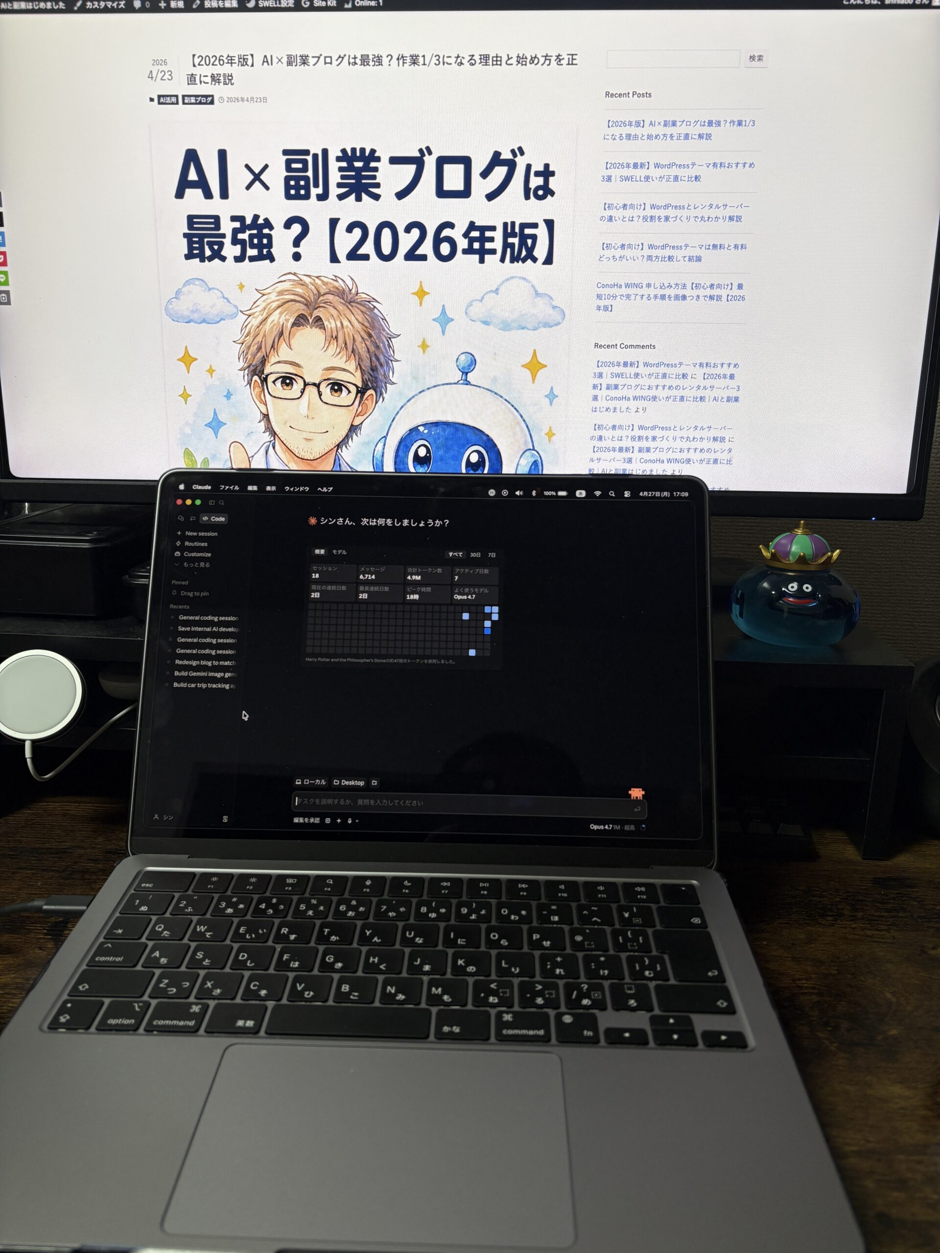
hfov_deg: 53.1
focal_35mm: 26
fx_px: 941
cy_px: 626
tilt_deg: -15.7
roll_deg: -1.6
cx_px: 470
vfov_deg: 67.3
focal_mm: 5.96
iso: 64
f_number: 1.6
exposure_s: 1/121
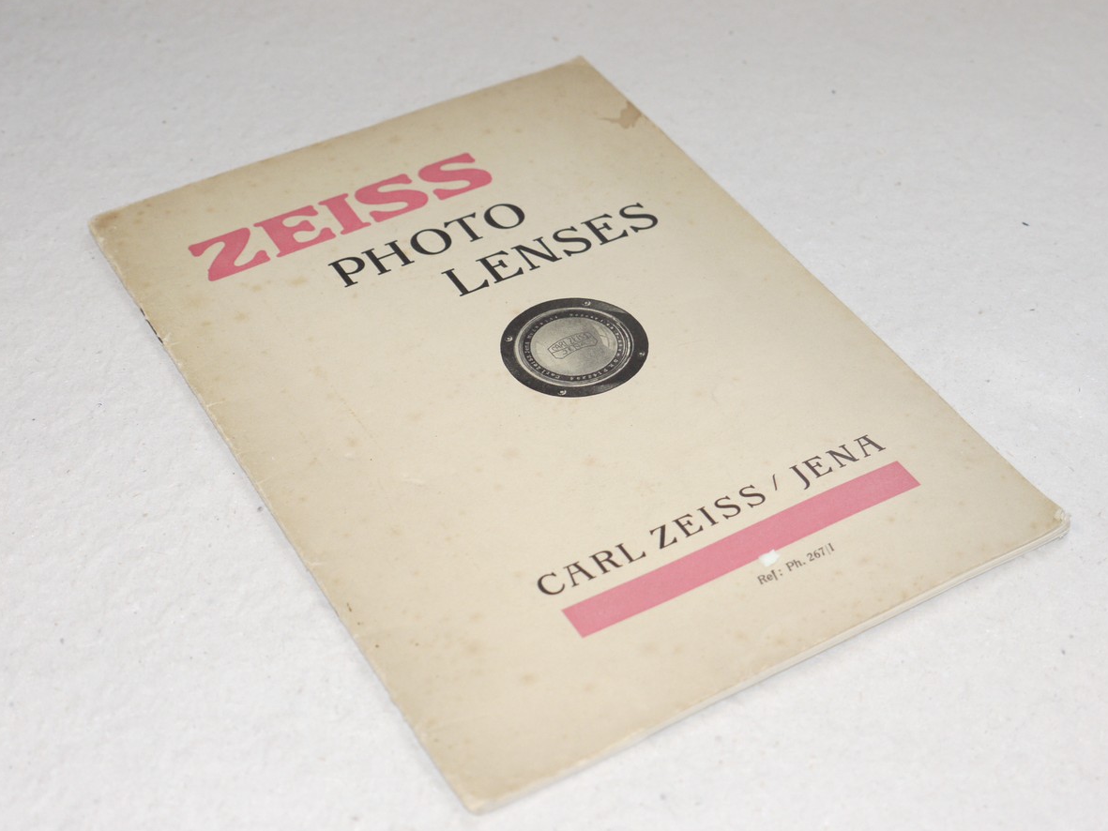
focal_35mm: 63
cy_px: 418
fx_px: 2017
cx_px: 557
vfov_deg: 23.3
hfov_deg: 30.7
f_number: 5.6
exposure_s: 1/125
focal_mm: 31
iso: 800
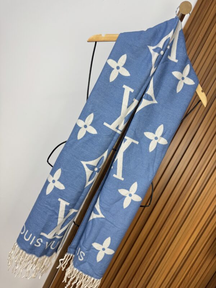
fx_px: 200
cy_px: 144
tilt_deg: -6.3
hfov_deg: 56.8
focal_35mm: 24
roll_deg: -26.0
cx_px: 108
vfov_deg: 71.6
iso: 64
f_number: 1.78
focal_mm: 6.76
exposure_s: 1/120
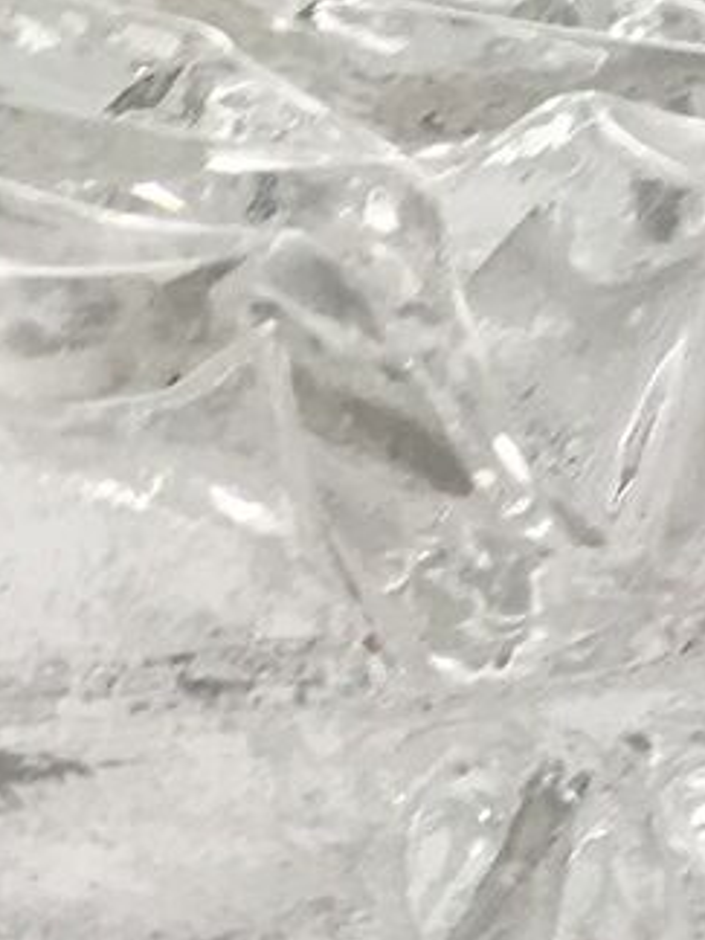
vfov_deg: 9.5
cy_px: 2475
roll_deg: -4.2
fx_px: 4861
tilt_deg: -36.6
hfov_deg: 7.4
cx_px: -1384
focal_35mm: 179
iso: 25
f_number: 2.2
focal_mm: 4.15
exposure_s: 1/50
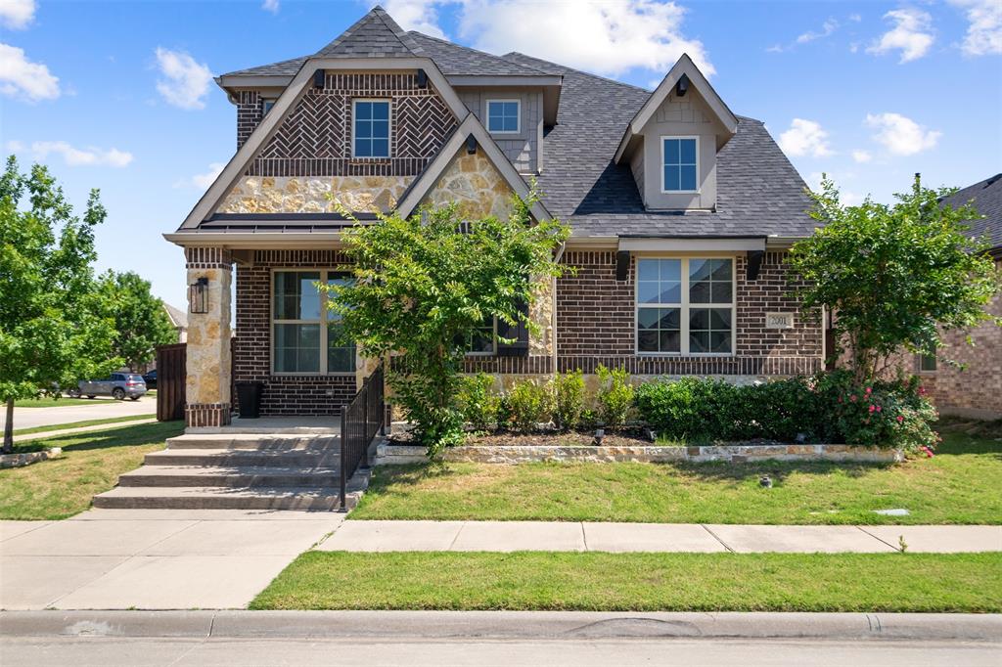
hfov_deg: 61.9
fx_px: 835
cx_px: 501
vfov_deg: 43.6
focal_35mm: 30
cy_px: 334
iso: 800
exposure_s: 1/200
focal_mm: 30
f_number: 7.1
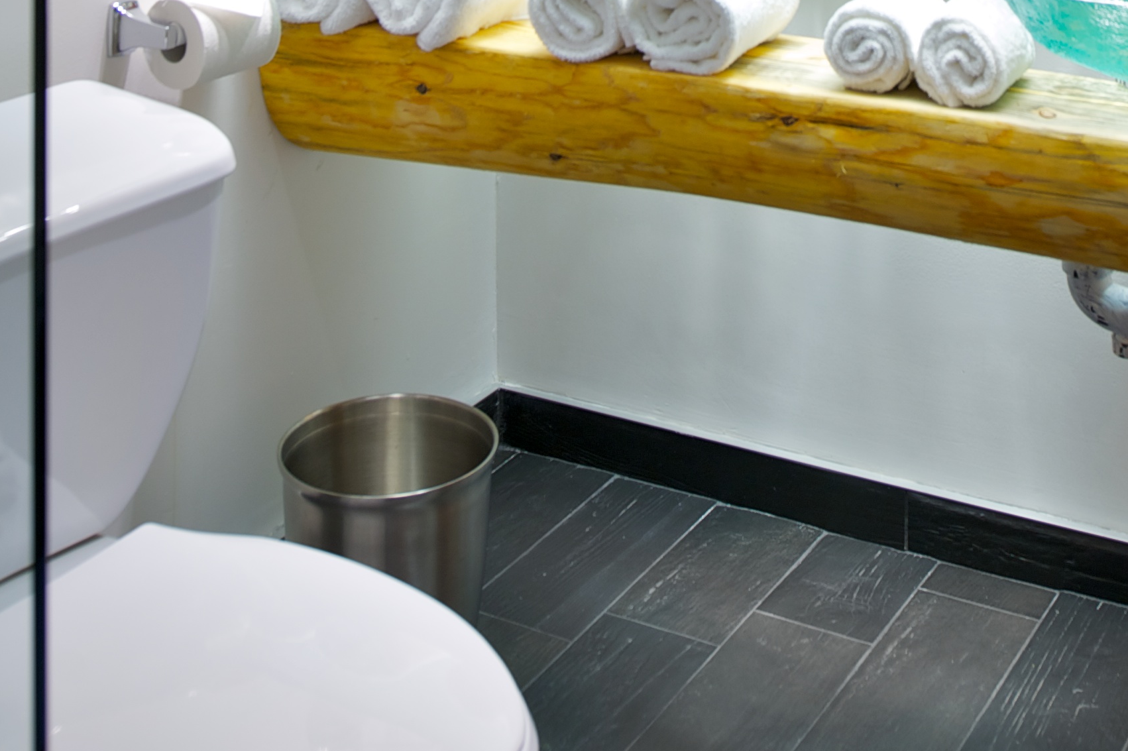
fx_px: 1879
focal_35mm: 60
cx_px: 708
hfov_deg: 33.2
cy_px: -121
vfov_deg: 21.2
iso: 200
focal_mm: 24
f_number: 5.6
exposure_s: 1/2.5
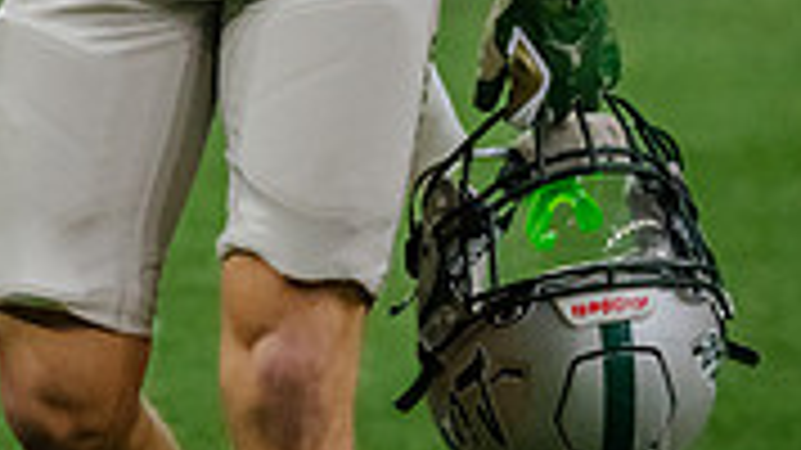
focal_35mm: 530
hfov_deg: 4.1
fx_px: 11253
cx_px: 72
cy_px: -436
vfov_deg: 2.3
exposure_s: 1/1250
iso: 3200
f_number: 2.8
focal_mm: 115
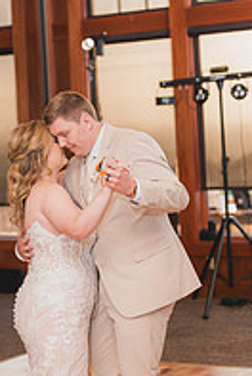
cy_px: 197
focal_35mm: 114
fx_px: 1193
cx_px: 126
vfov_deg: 17.9
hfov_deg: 12.1
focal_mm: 50
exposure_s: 1/250
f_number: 1.8
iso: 125
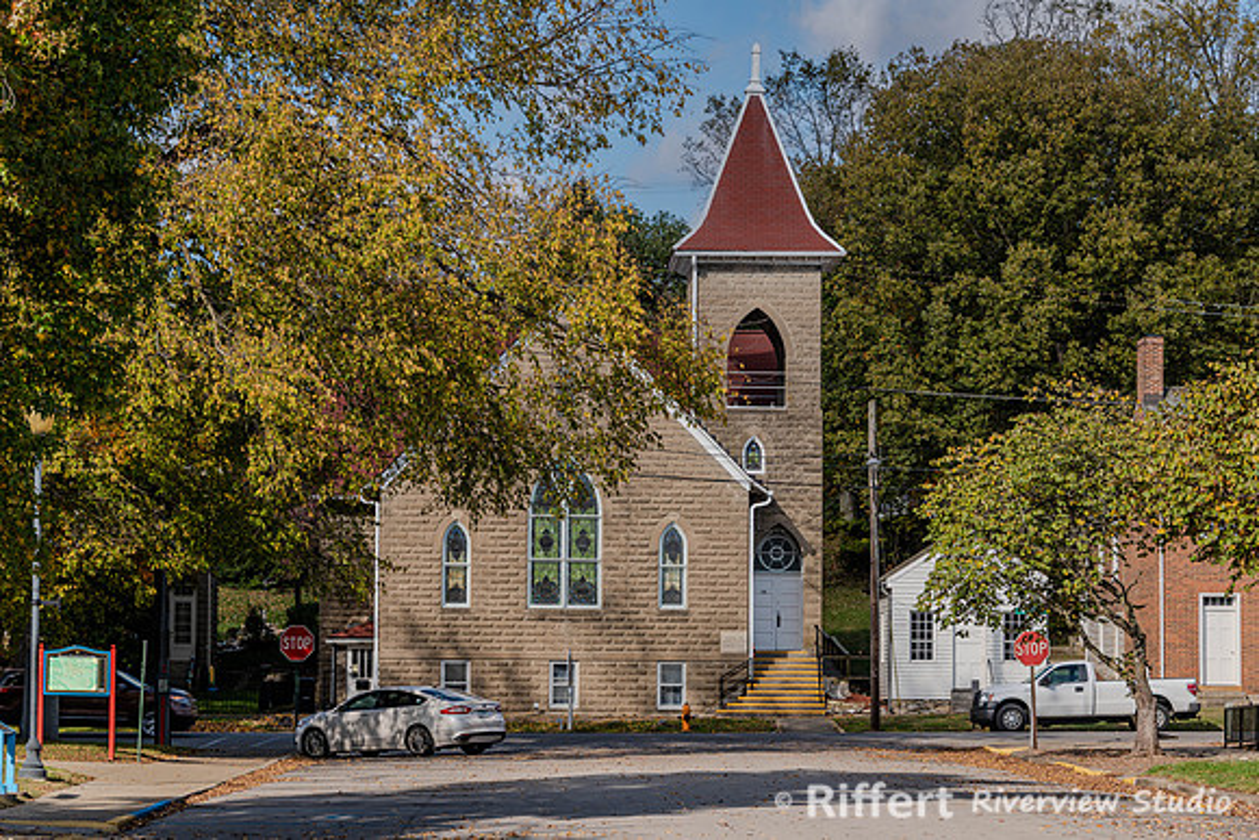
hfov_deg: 19.8
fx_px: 3602
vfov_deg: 13.3
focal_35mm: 103
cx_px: 612
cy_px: 429
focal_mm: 100
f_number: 8
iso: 64
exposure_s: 1/125
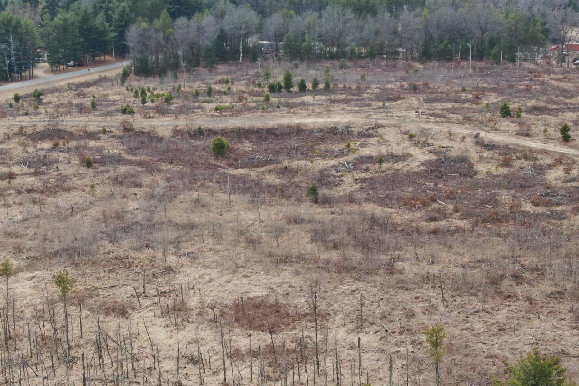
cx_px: 199
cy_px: 195
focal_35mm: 69
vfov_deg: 19.7
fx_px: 1110
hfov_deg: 29.1
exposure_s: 1/320
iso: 100
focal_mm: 8.6
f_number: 3.8
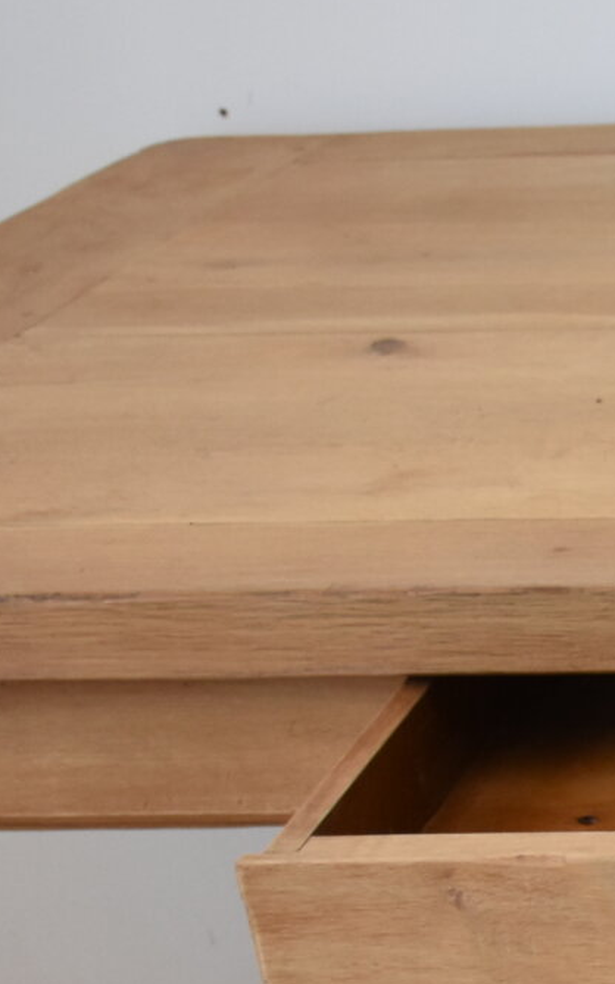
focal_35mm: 117
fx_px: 3138
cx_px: 1708
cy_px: 764
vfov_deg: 17.7
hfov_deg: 9.4
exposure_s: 1/60
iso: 800
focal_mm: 20
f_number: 4
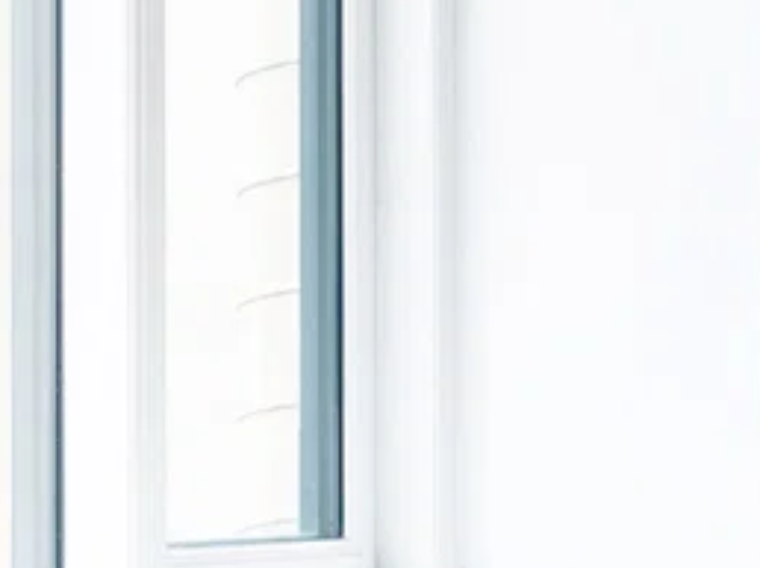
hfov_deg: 8.3
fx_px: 4716
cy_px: 416
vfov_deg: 6.9
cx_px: 1906
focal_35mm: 215
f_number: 10
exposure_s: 1
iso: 200
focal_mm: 24
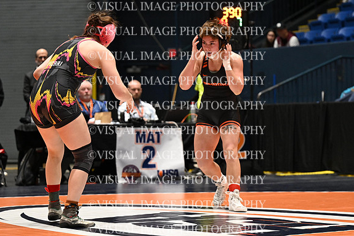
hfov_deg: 16.5
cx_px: 177
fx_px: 1220
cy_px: 118
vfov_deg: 11.1
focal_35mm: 124
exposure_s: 1/767
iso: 3200
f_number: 2.8
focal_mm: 82
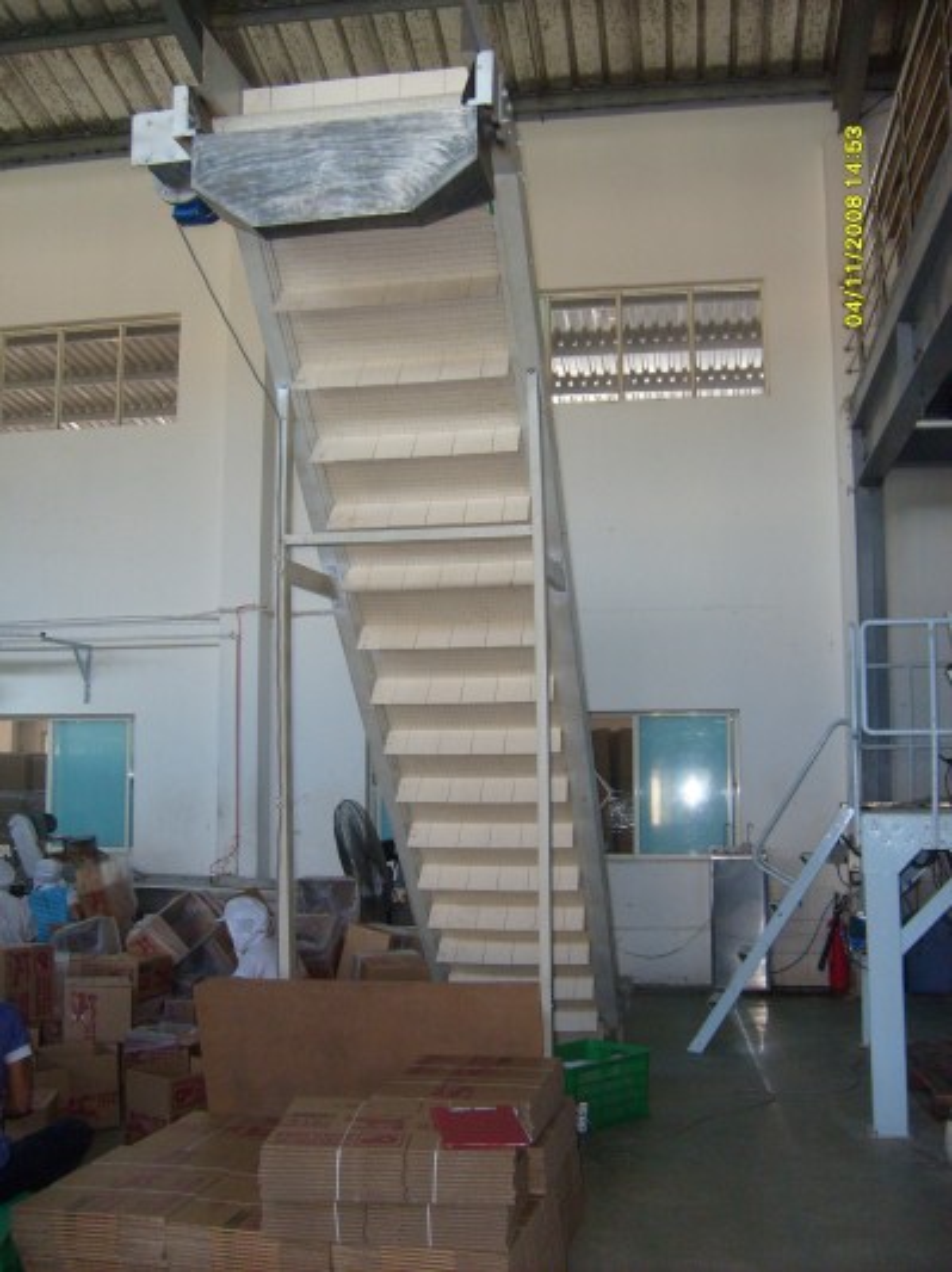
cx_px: 476
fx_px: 1285
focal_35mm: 35
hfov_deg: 40.7
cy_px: 636
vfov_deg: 52.7
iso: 100
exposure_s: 1/45
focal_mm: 5.8
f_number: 2.8
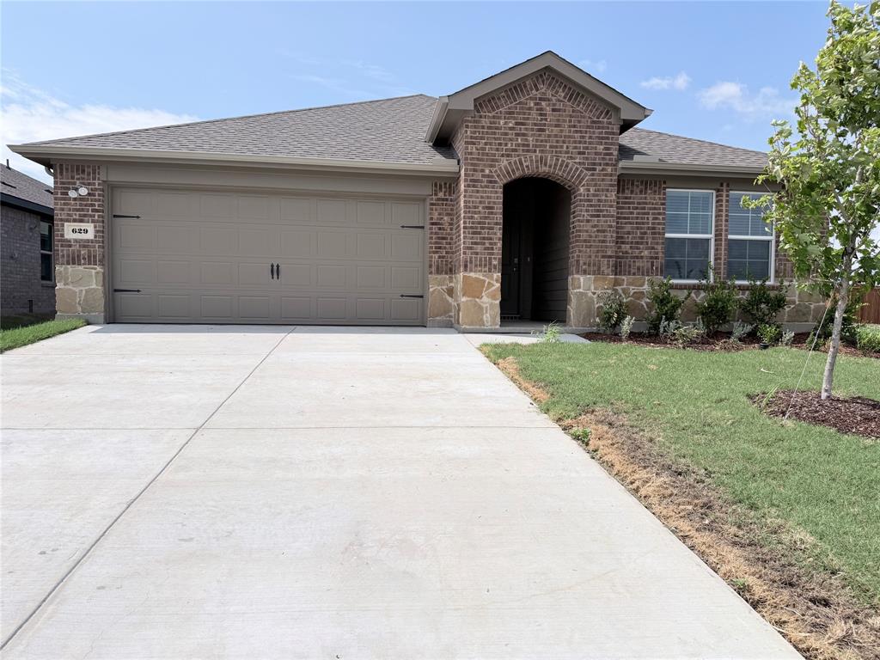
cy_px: 330
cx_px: 440
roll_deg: -0.6
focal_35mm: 24
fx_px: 610
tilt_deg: -3.1
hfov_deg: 71.6
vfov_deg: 56.8
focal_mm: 6.76
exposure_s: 1/8130
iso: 80
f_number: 1.78
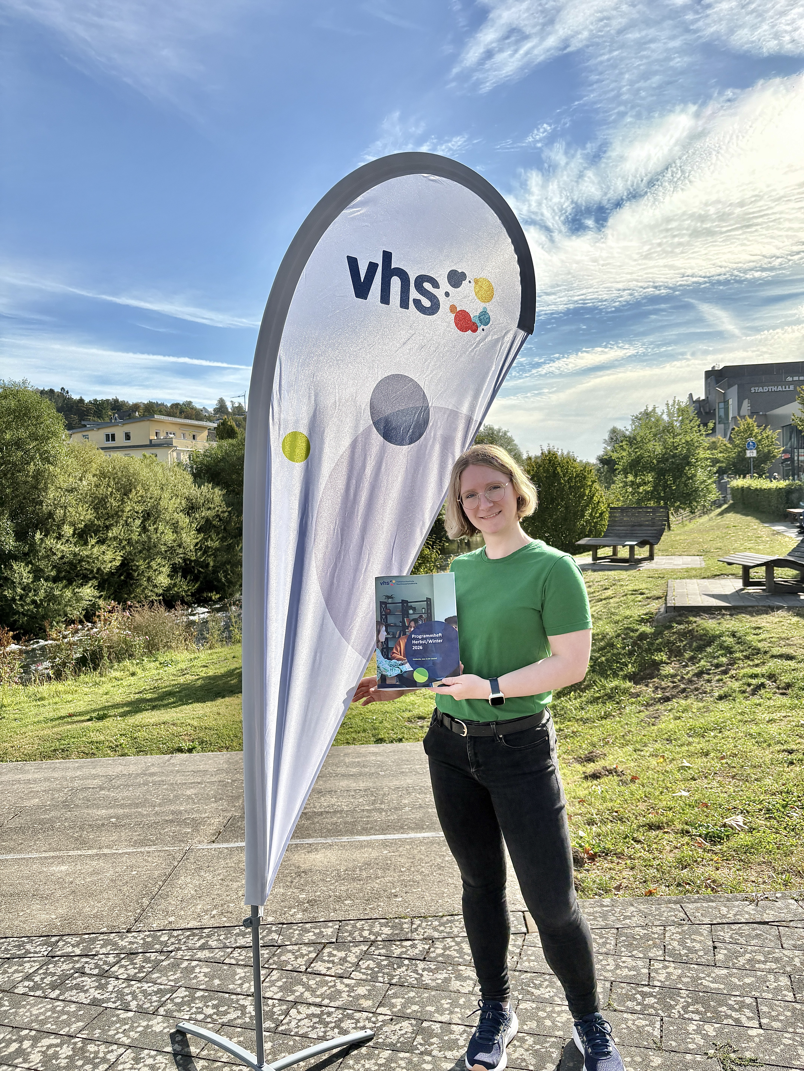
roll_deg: +2.0
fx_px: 805
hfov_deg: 53.1
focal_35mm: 26
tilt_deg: -2.7
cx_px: 402
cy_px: 536
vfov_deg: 67.3
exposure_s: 1/7813
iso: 64
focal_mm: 5.96
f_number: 1.6
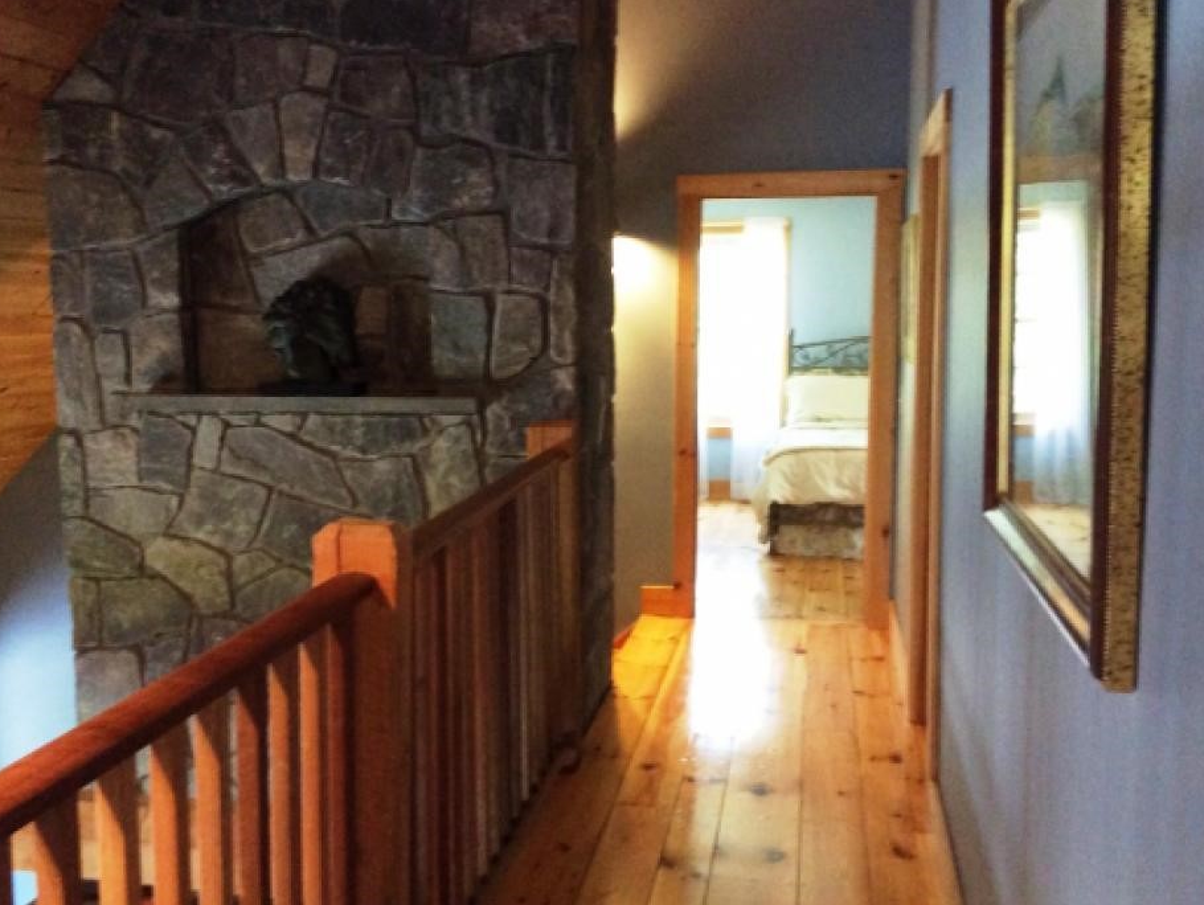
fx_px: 1253
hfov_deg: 51.3
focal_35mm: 36
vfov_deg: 39.7
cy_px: 441
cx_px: 550
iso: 250
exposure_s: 1/17
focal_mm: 3.3
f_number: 2.4
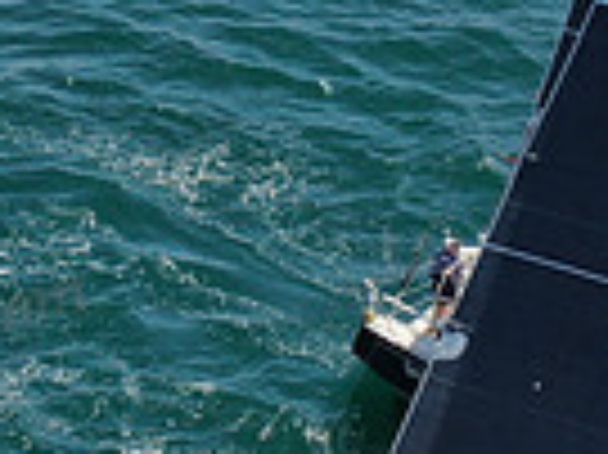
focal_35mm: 206
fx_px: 3615
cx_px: 351
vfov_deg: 7.2
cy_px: 34
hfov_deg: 9.6
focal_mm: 8.6
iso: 100
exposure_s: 1/640
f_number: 3.8
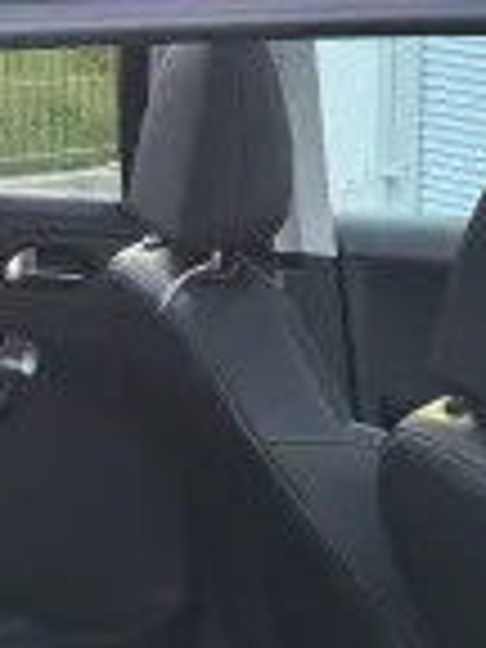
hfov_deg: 11.1
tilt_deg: -21.1
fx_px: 2490
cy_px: 720
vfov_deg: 14.5
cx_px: 418
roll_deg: -2.4
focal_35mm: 133
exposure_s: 1/40
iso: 320
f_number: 1.78
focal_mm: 6.76
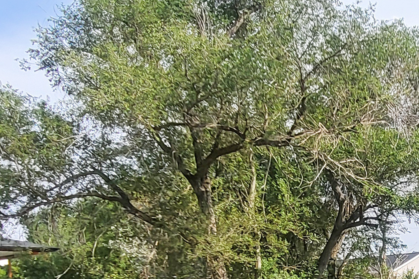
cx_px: 383
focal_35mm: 53
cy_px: 204
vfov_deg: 25.3
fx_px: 617
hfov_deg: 35.2
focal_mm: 1.74
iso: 32
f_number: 2.2
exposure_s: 1/694
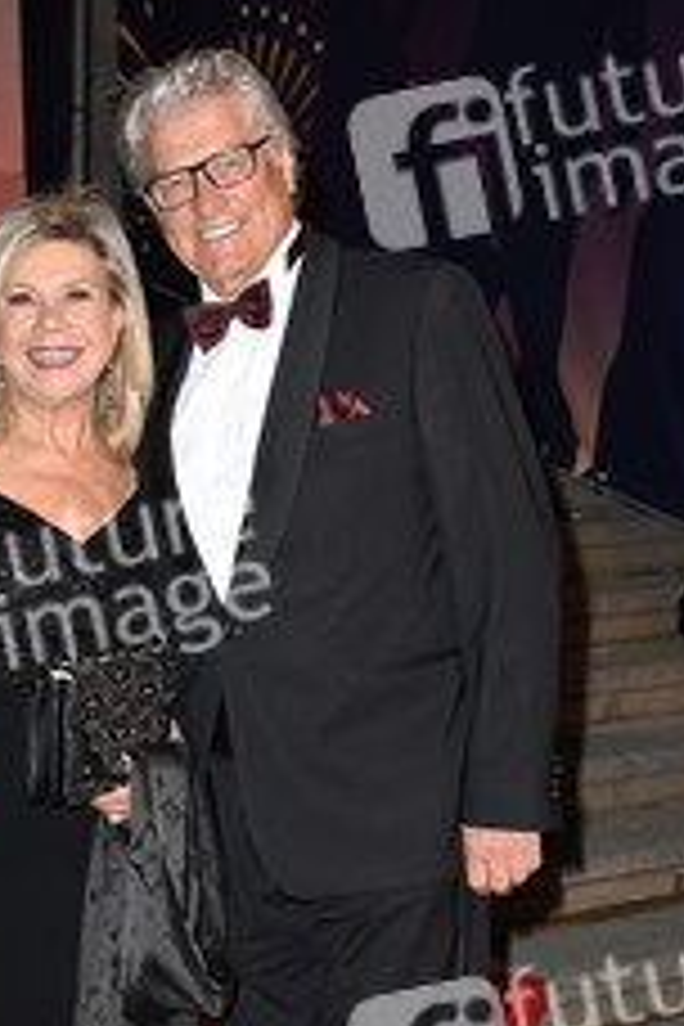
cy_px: 819
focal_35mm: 114
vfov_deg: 17.8
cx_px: 171
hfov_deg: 12.0
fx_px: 3249
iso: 1250
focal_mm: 65
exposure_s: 1/200
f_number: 5.6
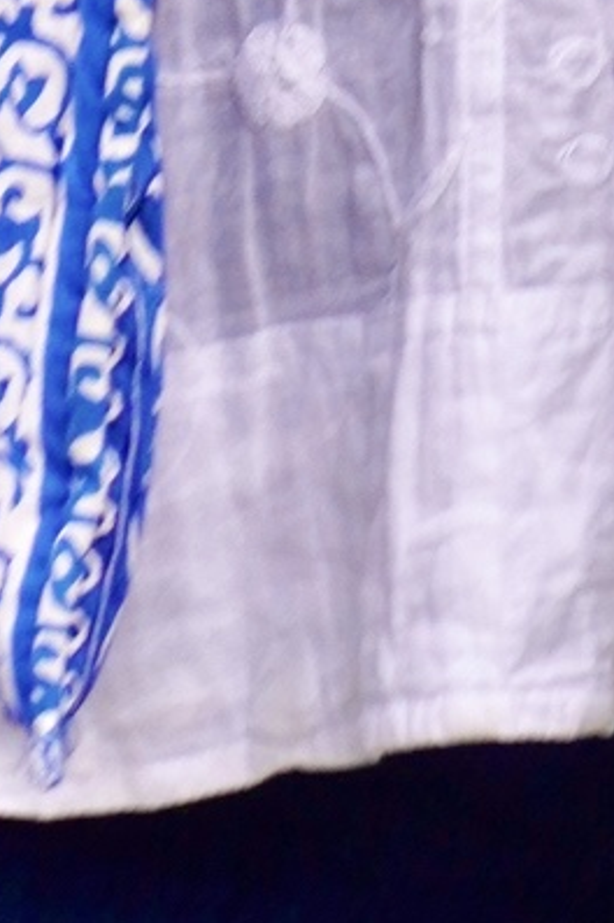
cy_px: -1634
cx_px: 684
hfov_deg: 2.9
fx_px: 12153
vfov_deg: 4.2
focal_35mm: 474
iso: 160
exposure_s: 1/160
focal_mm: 49
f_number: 5.6
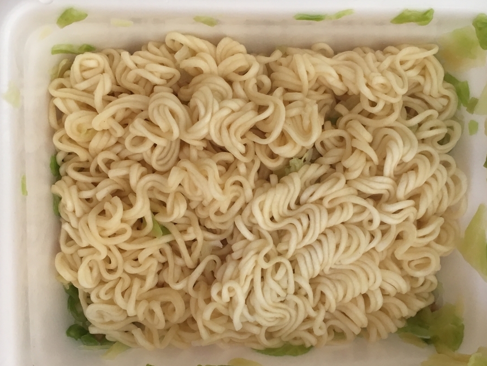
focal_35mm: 39
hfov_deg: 47.9
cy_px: 201
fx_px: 549
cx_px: 248
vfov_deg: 36.8
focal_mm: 4.15
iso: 80
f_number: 2.2
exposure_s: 1/30
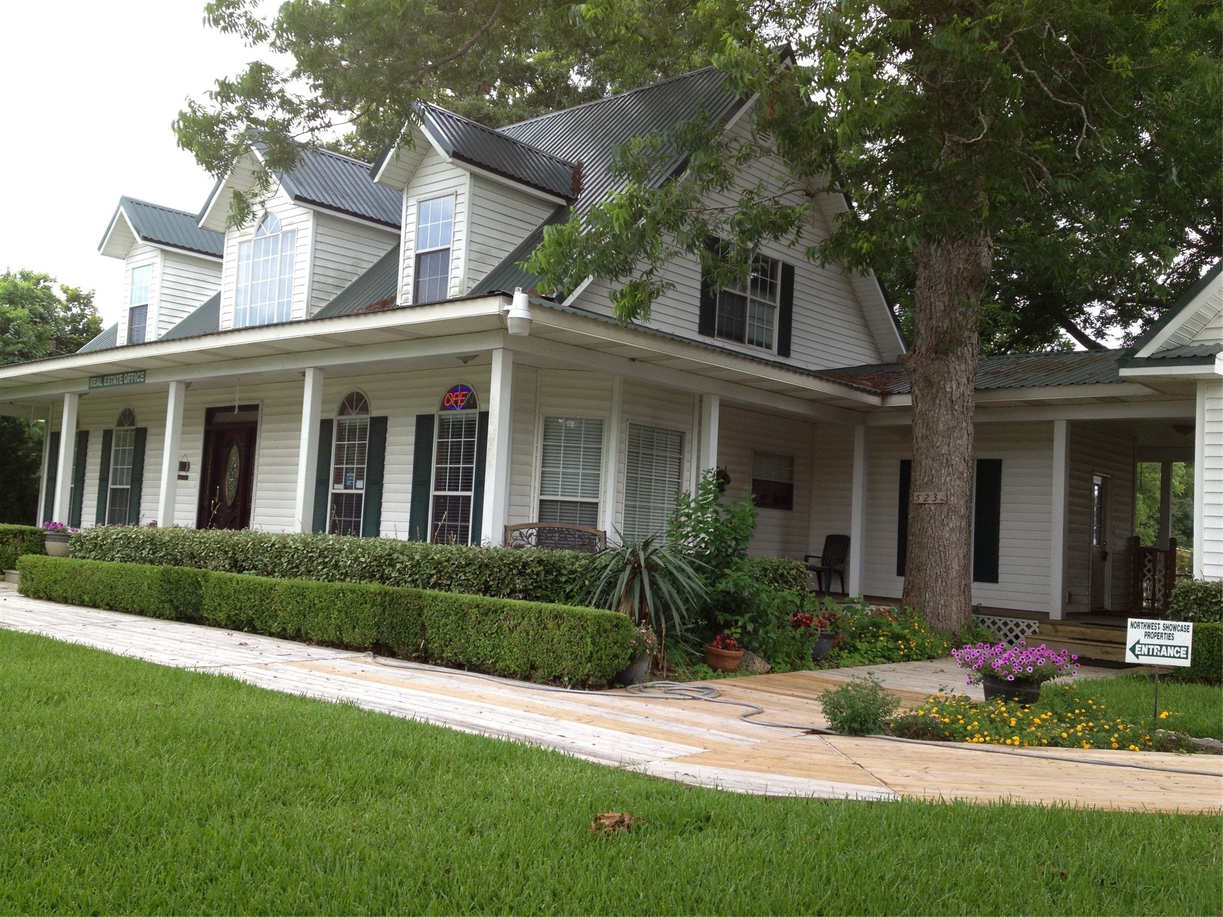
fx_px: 1237
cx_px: 612
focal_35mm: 35
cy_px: 458
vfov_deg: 40.7
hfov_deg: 52.6
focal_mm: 4.28
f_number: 2.4
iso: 64
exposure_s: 1/409
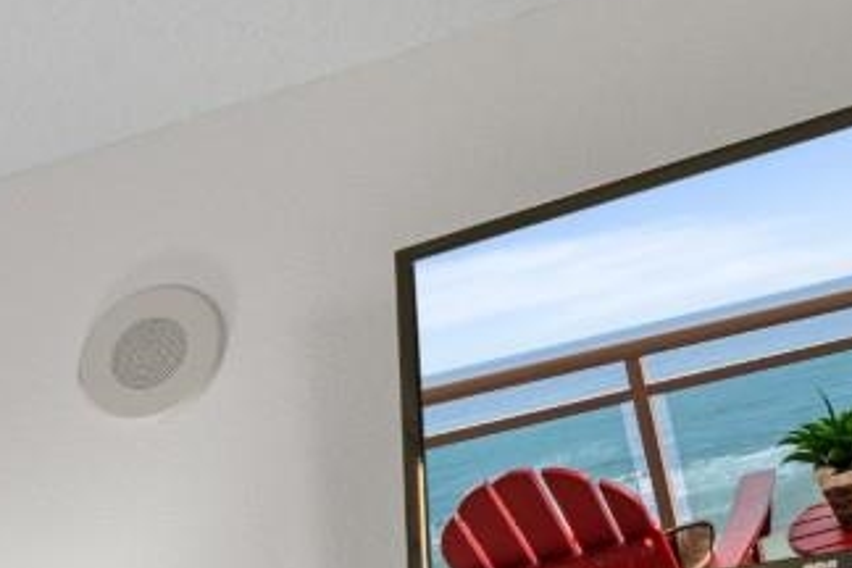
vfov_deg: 15.7
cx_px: -889
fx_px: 1775
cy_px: 999
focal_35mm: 75
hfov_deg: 17.8
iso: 100
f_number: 4.5
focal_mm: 10
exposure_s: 1/2
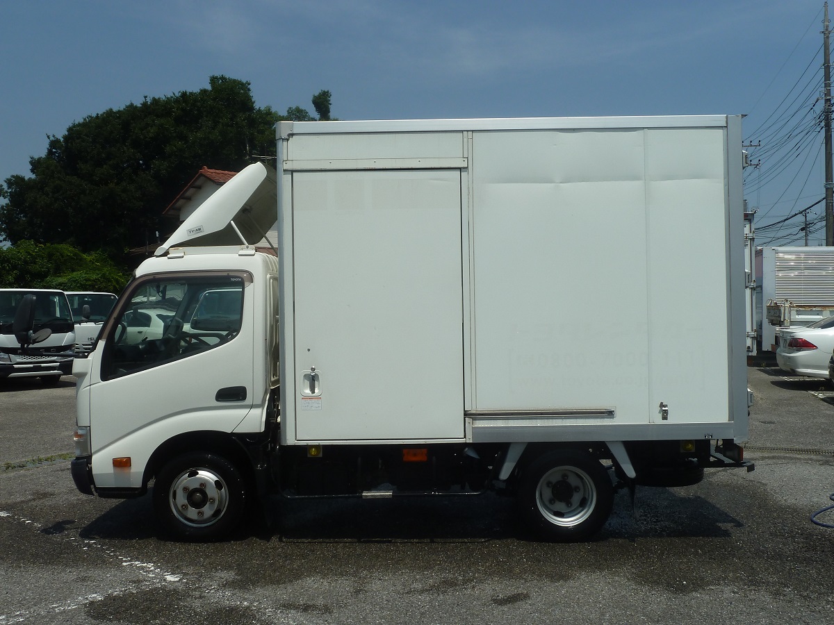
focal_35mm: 35
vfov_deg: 40.7
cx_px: 417
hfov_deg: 52.6
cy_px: 312
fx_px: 843
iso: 80
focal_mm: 5.7
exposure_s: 1/800
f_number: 5.6
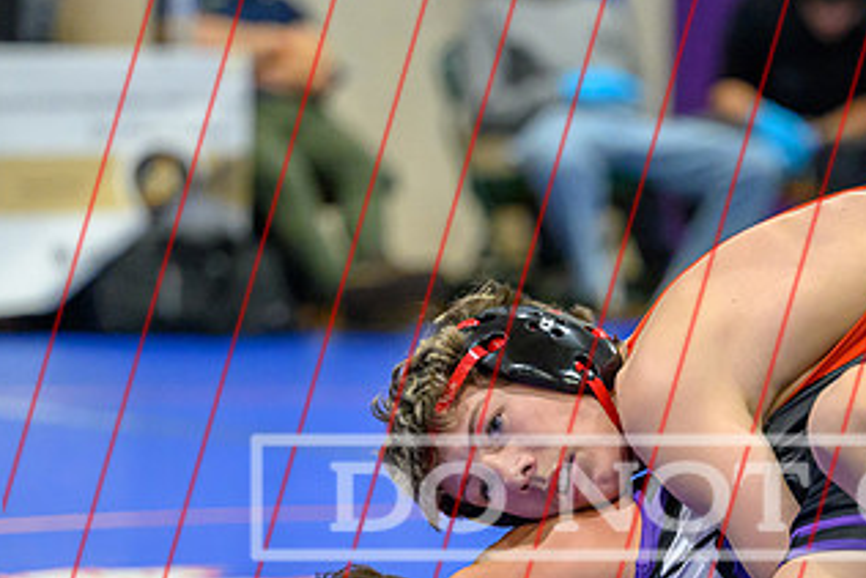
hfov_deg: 8.5
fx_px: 5848
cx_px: 651
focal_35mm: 243
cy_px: 460
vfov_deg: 5.7
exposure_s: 1/640
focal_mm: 115
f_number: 2.8
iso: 5000
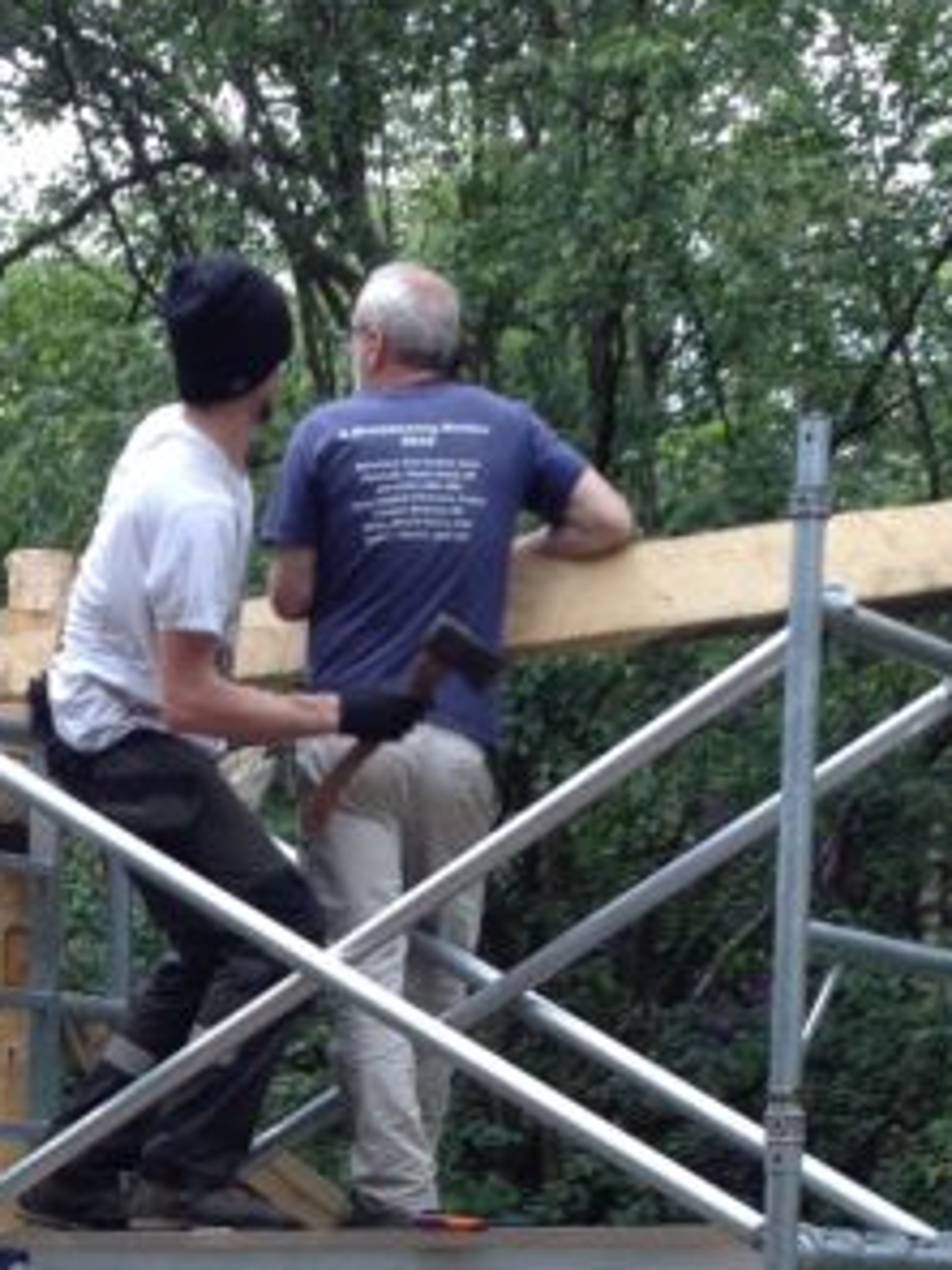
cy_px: 1660
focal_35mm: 121
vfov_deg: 15.5
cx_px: 43
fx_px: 4437
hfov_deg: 12.1
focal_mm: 4.28
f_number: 2.4
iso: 64
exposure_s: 1/120
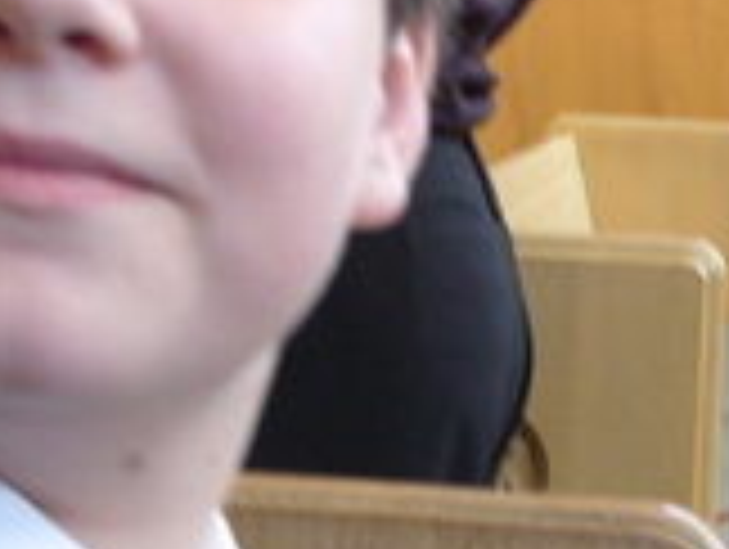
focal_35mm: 138
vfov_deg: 10.7
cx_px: 621
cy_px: 432
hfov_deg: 14.2
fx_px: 2911
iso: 200
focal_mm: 7.8
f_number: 2.8
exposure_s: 1/45
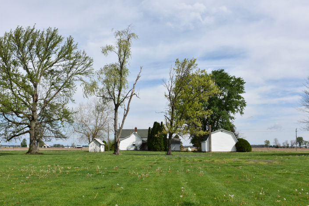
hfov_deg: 54.4
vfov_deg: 37.8
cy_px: 108
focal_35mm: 35
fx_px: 300
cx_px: 161
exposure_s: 1/500
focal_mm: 22
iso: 125
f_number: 8
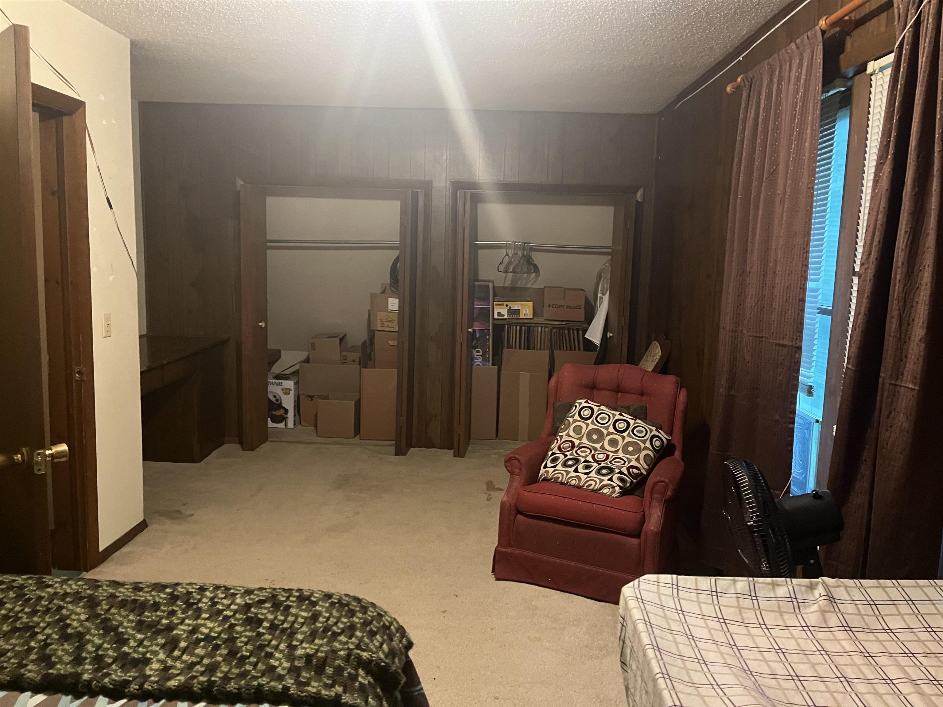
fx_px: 708
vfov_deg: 53.1
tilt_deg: -3.6
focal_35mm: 26
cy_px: 354
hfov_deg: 67.3
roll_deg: -0.2
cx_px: 472
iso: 640
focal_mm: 5.1
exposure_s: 1/30
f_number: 1.6
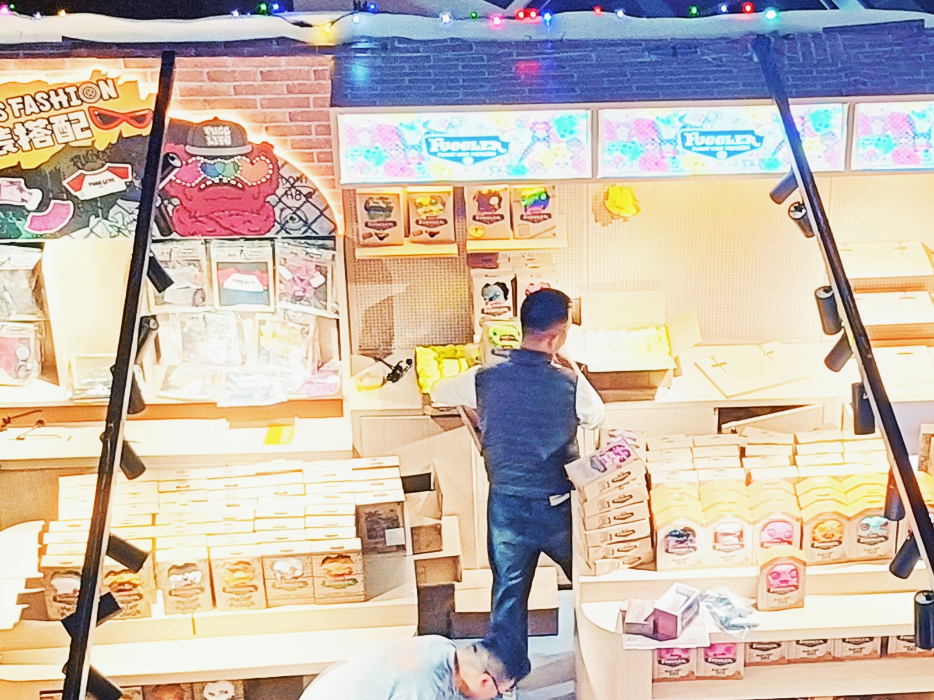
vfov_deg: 14.9
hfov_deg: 19.9
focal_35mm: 98
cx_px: 657
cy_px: 664
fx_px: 2644
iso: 880
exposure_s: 1/50
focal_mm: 4.7
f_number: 1.7
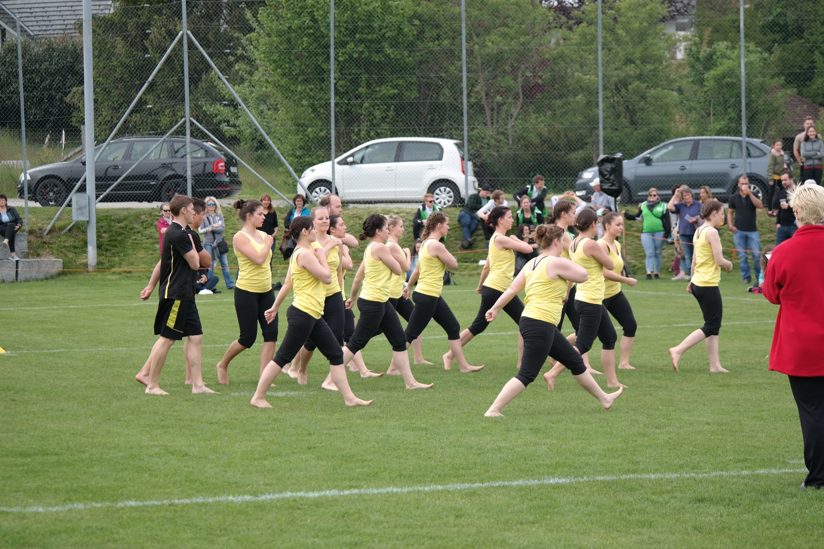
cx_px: 412
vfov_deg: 10.9
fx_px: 2883
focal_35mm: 126
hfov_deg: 16.3
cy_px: 274
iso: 100
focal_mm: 82
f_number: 4.5
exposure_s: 1/250
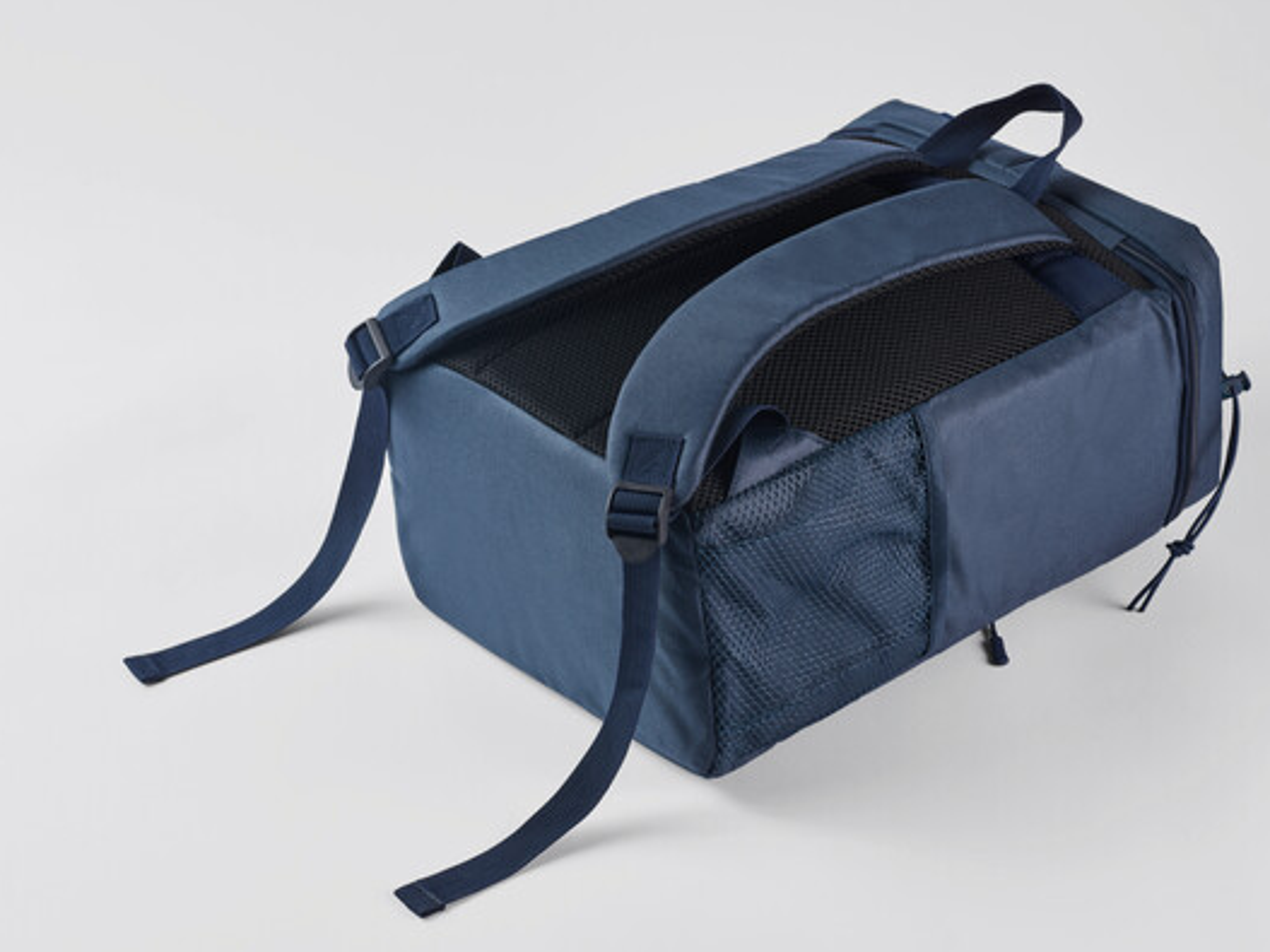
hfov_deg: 21.1
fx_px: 3411
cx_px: 670
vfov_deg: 15.9
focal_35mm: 93
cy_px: 475
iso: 125
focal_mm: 85
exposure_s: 1/125
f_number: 13
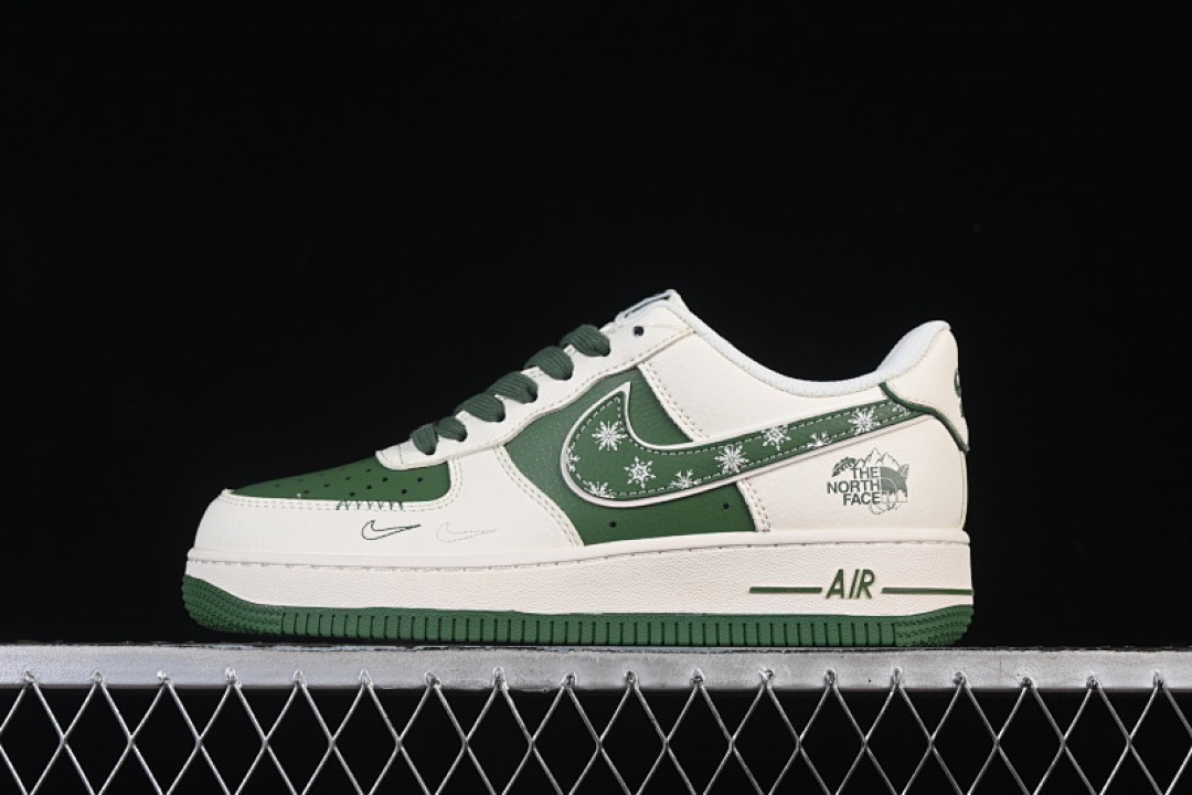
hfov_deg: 27.0
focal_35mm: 75
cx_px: 596
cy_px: 398
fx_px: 2483
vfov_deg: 18.2
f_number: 8
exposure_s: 1/80
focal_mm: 50
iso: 160
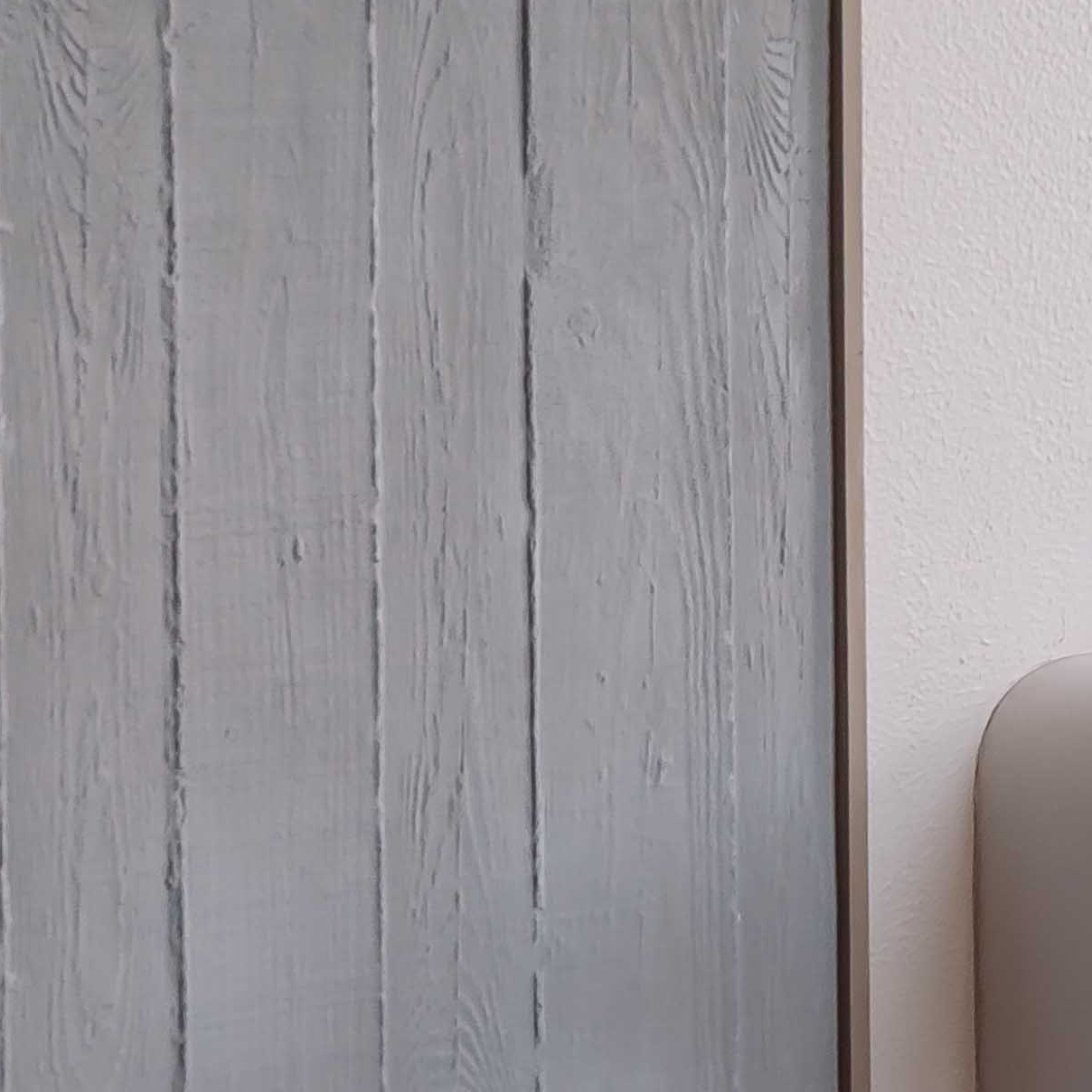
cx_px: 2468
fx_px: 8352
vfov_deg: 7.4
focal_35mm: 234
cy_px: -123
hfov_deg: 7.1
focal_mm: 35
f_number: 8
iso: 160
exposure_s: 1/13
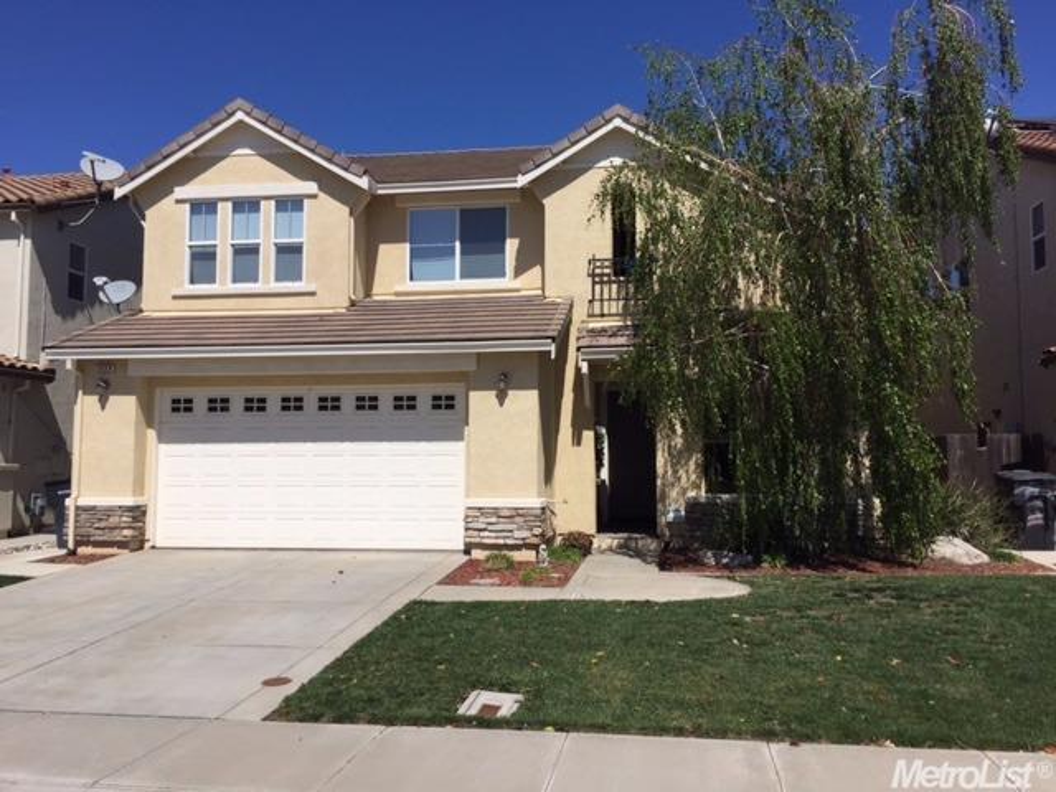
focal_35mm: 29
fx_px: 885
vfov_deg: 48.2
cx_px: 528
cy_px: 396
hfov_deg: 61.7
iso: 32
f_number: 2.2
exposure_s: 1/4405
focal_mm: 4.15
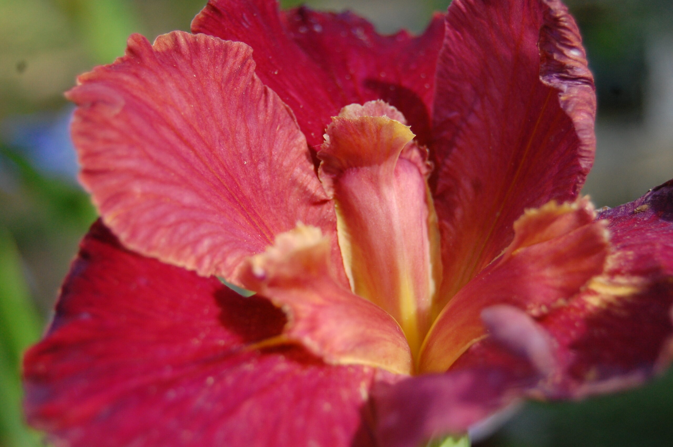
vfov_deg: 20.1
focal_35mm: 68
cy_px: 224
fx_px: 1261
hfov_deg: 29.9
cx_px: 336
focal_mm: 45
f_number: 5.3
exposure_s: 1/1600
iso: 800
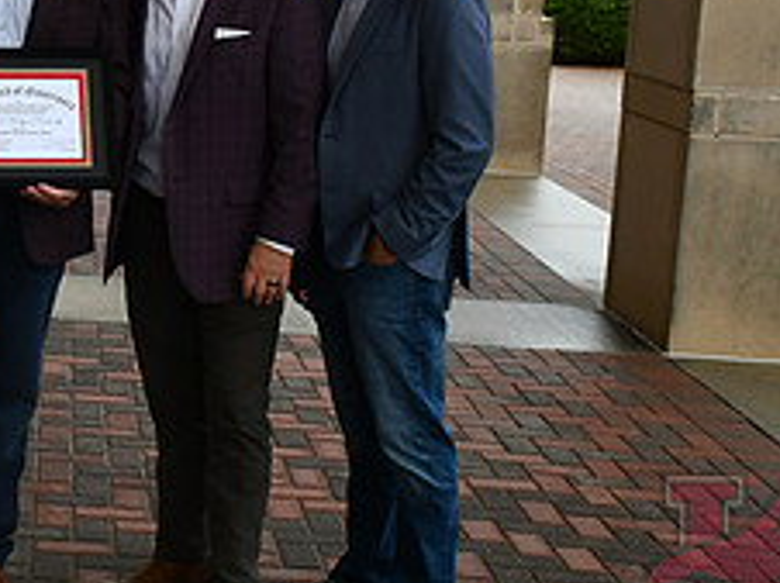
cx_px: -38
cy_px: 202
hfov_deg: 21.1
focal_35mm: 89
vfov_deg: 16.5
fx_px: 2003
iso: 800
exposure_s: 1/200
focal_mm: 18
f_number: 3.5
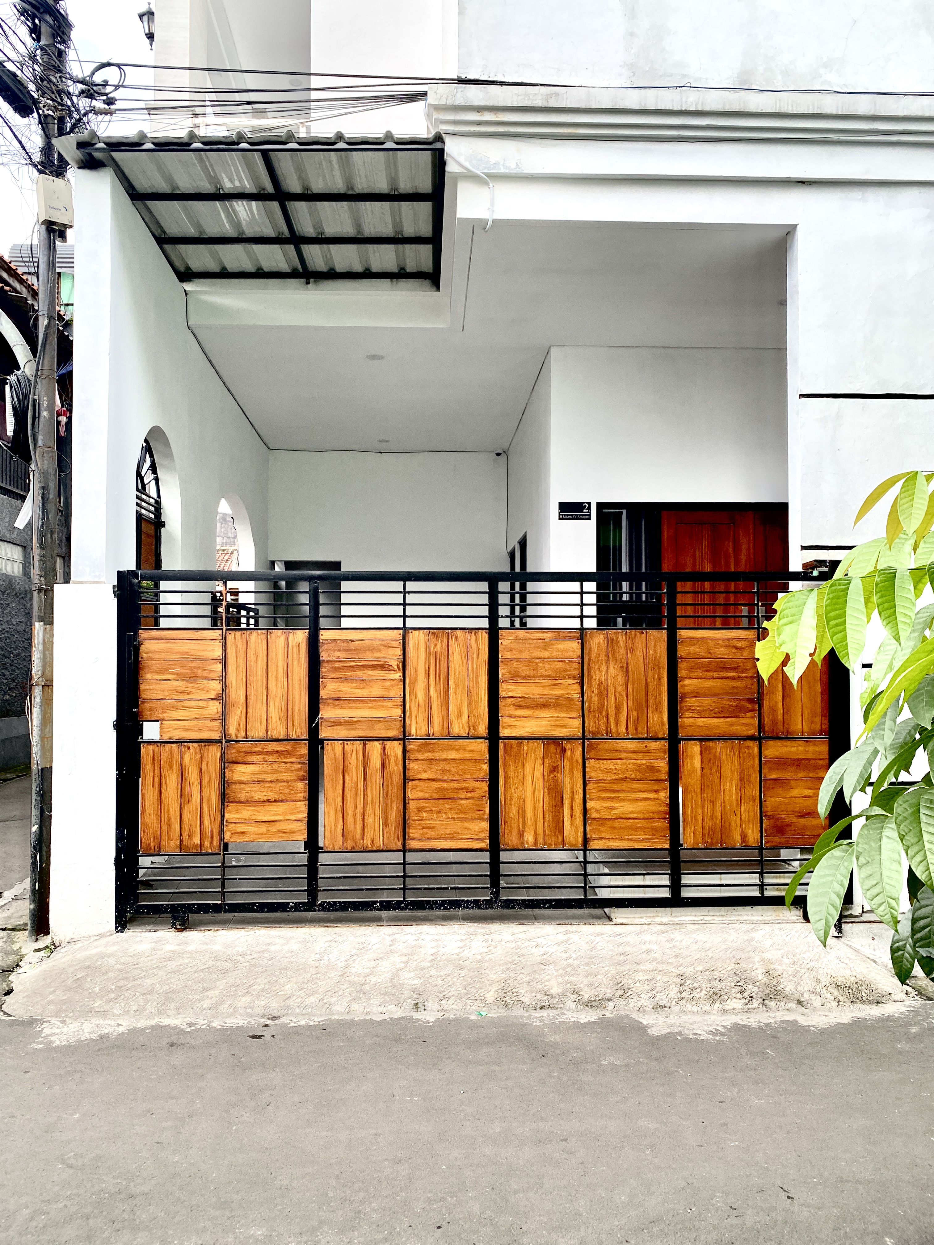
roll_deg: +0.4
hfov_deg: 53.1
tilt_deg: +1.4
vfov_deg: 67.3
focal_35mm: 26
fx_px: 935
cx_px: 467
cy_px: 622
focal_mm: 4.25
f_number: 1.8
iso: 125
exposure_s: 1/113
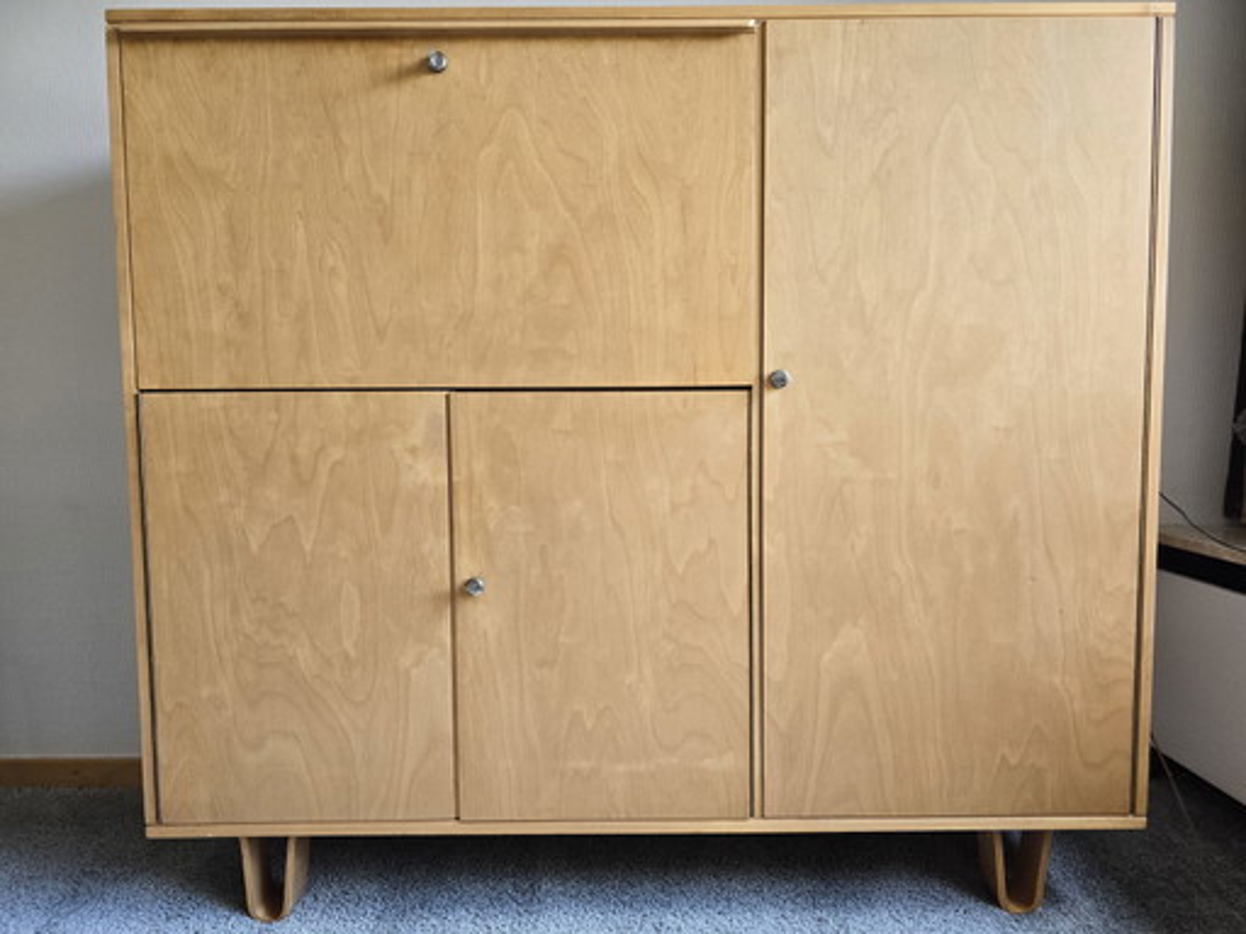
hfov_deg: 73.9
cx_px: 623
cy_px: 467
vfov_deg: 58.9
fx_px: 828
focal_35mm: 23
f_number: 1.7
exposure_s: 1/180
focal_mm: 6.3
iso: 250
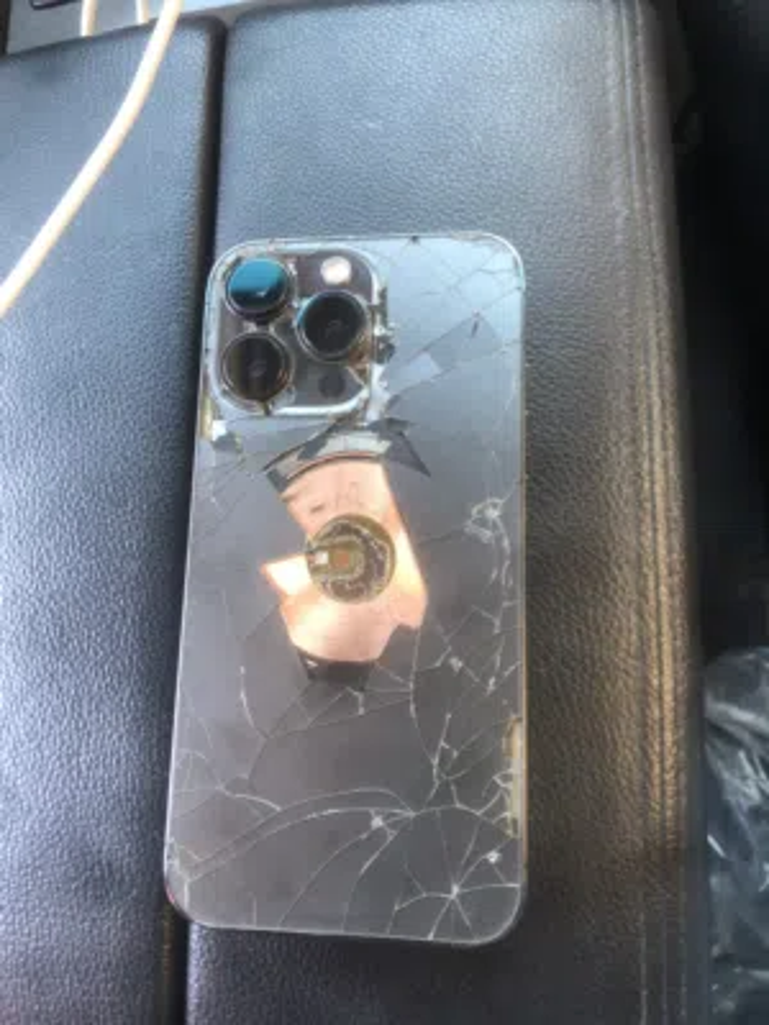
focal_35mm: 28
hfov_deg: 49.7
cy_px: 512
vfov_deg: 63.4
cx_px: 384
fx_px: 829
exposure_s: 1/17
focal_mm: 4
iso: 40
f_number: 1.8
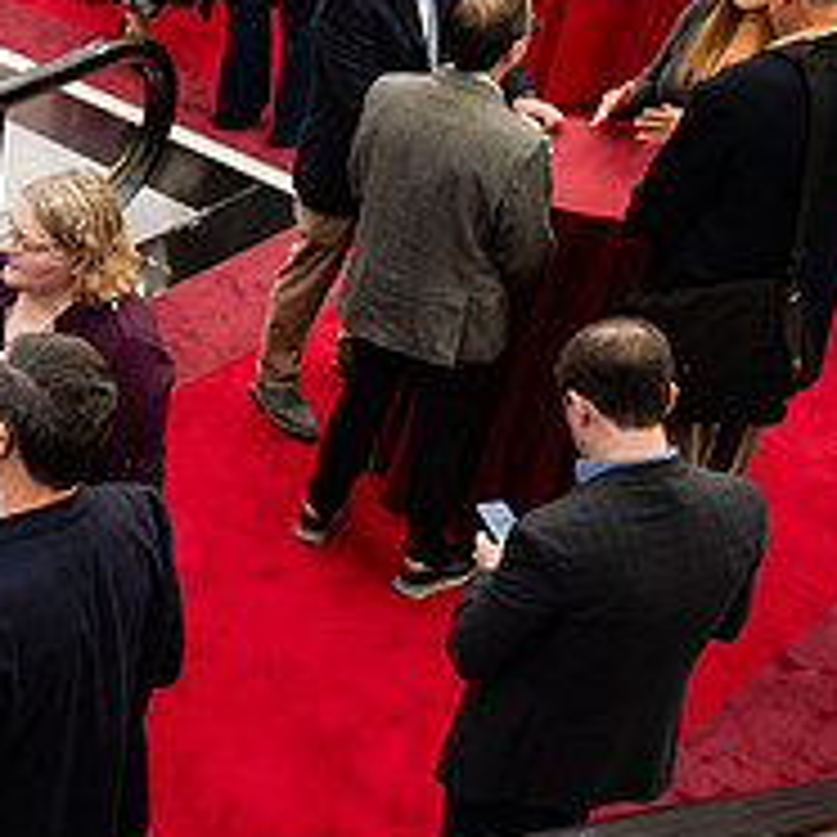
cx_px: -294
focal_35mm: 66
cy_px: 427
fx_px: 1806
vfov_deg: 26.1
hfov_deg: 22.8
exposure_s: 1/160
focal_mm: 24
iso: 1250
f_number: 3.2
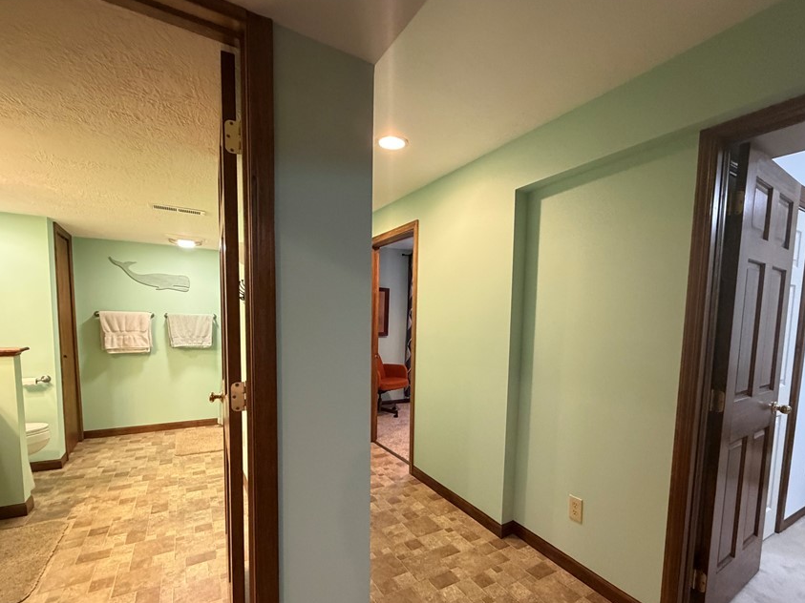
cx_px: 428
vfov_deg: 74.1
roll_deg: -1.0
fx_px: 395
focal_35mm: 17
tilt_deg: -4.2
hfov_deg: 90.9
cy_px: 353
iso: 500
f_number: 2.2
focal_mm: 2.22
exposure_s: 1/60
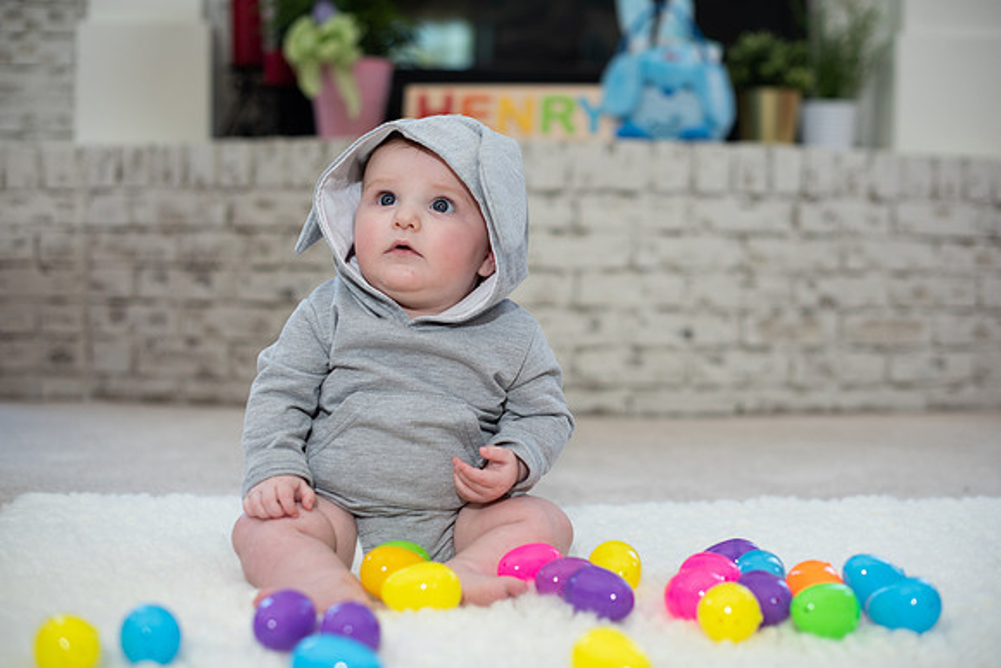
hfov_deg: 39.6
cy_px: 334
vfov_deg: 27.0
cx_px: 500
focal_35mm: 50
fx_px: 1391
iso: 160
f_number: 2.5
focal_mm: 50
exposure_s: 1/250
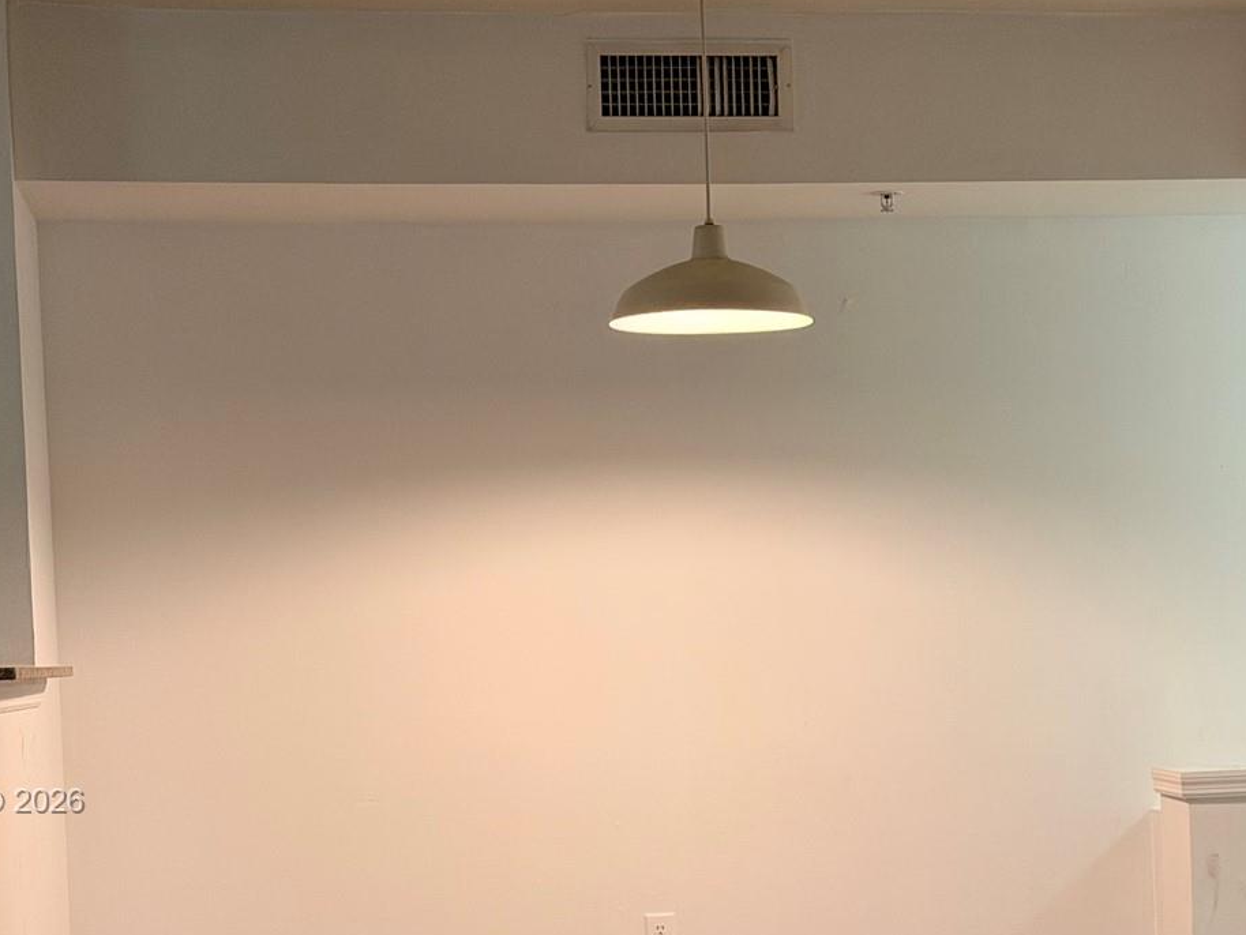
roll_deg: +2.0
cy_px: 803
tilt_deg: -2.8
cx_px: 750
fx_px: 3024
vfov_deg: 17.4
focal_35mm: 84
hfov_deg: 23.2
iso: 250
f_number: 1.78
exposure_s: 1/60
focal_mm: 6.76
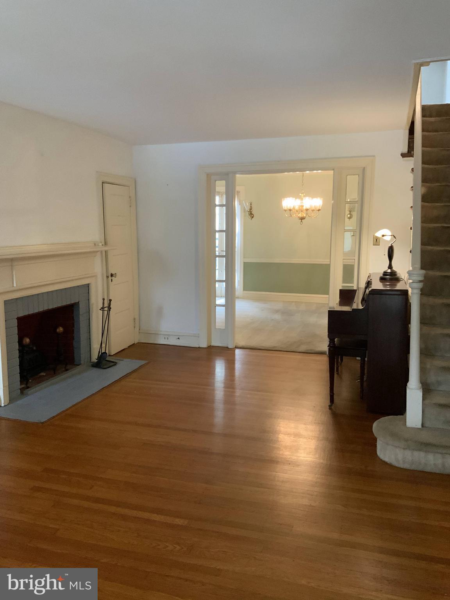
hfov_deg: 48.2
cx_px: 225
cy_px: 300
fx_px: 503
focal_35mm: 29
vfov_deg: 61.7
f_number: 1.8
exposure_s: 1/40
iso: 250
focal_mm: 3
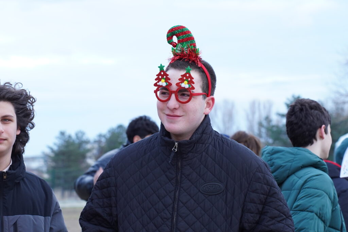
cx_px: 174
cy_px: 116
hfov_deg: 18.3
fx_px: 1083
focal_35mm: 112
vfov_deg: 12.2
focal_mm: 75
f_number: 5
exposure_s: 1/125
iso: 1000
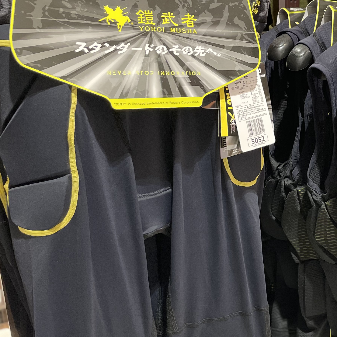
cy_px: 181
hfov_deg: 29.3
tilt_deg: -20.4
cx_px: 377
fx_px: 573
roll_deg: -2.7
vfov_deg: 32.8
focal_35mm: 52
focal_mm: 4.2
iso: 320
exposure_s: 1/60
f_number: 1.6
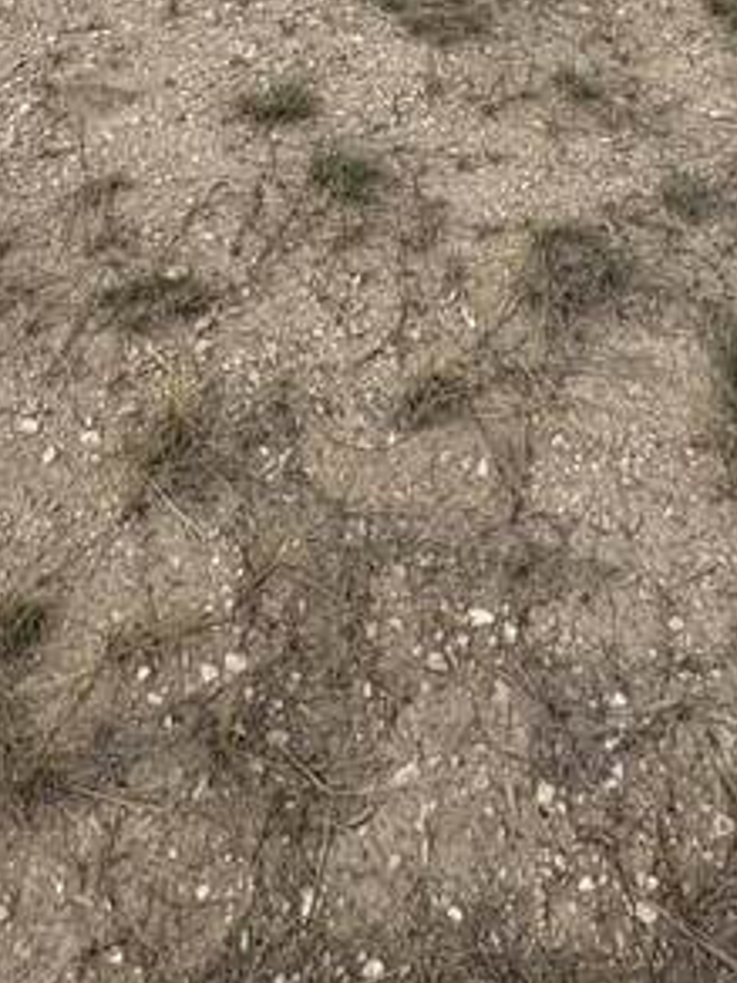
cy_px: -377
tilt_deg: -8.8
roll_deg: +1.2
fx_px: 1306
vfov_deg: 30.1
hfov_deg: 31.5
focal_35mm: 46
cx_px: 390
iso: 50
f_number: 2.2
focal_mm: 2.22
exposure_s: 1/1536
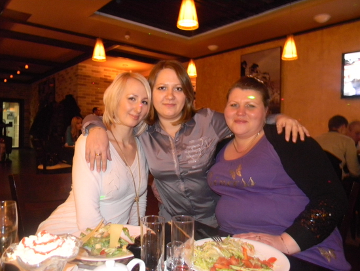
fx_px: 291
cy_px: 136
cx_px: 180
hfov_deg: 63.4
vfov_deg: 49.8
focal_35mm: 28
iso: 400
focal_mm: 5
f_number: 3.5
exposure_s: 1/2
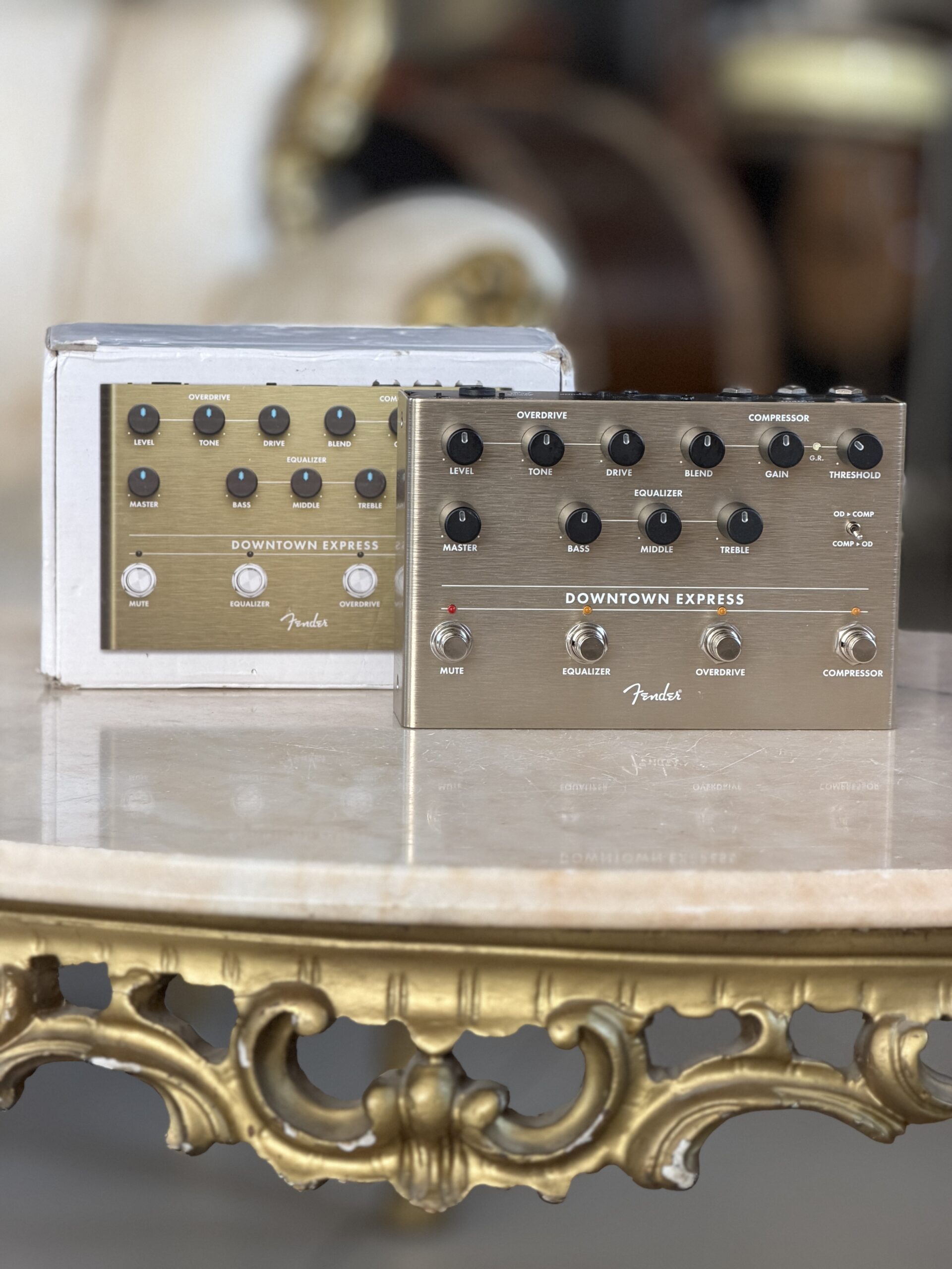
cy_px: 634
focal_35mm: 100
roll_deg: -1.9
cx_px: 476
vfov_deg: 19.6
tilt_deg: -8.8
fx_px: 3667
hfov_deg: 14.8
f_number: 2.8
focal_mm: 16.89
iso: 200
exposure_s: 1/121
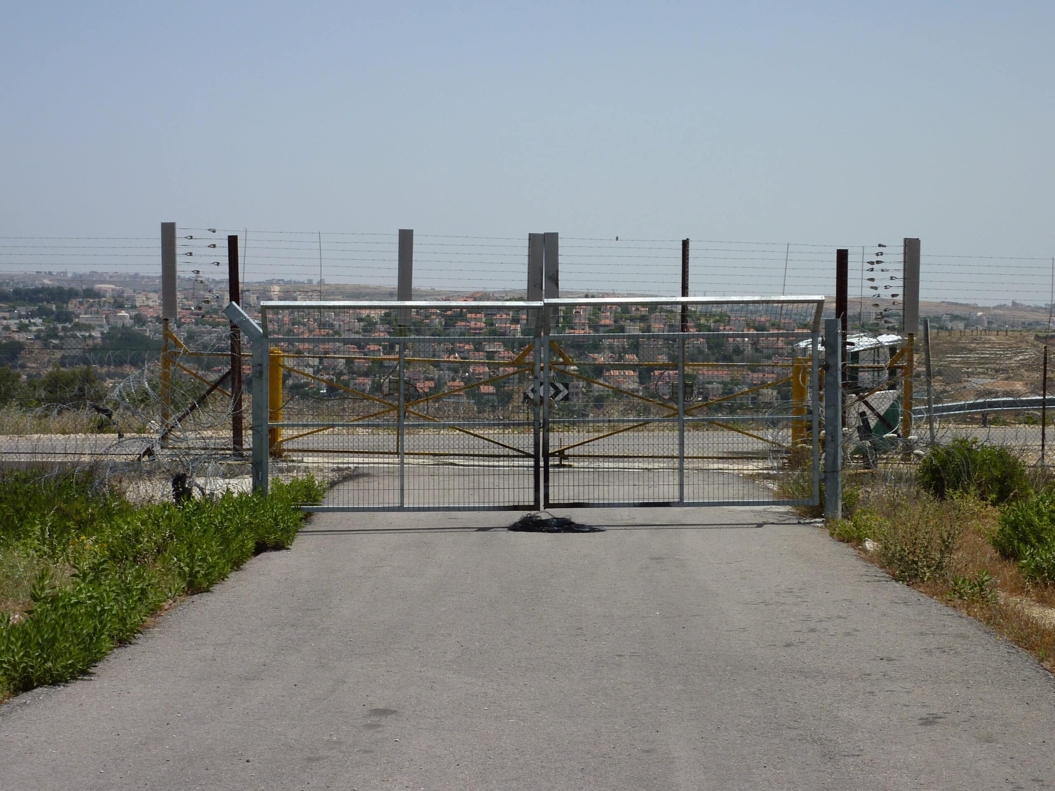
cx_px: 528
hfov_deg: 30.7
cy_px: 396
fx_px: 1920
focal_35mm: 63
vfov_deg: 23.3
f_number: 5.6
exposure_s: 1/640
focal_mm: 10.3
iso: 80
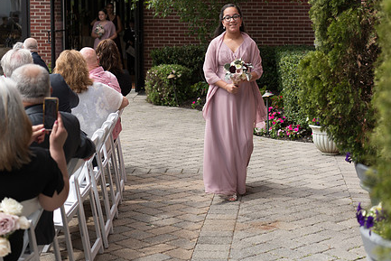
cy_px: 91
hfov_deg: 26.9
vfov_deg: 18.2
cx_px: 228
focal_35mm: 75
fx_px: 815
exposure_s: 1/640
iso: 64
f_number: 2.8
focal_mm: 56
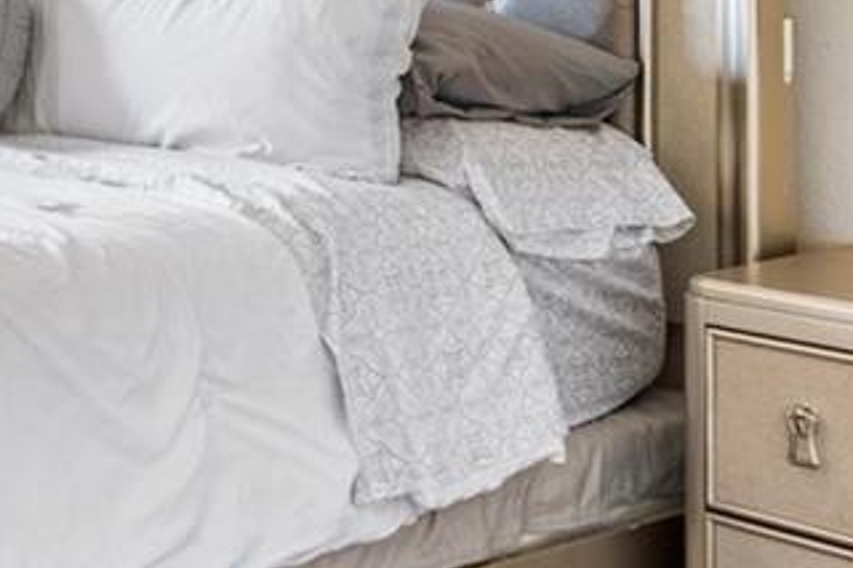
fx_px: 1894
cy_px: -80
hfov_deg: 21.8
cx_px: -368
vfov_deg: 16.5
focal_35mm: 80
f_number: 6.3
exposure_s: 1/6
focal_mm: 16
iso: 320
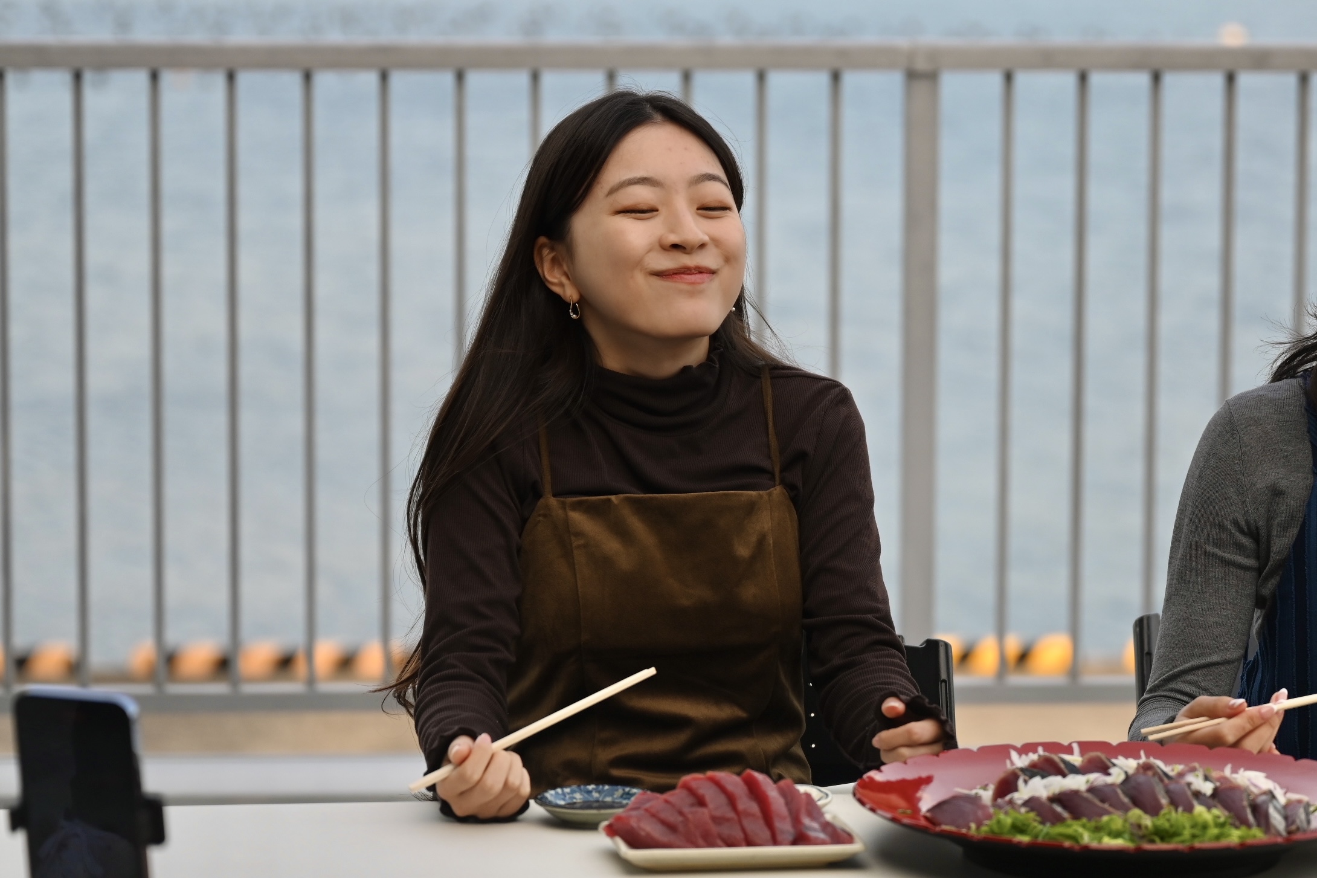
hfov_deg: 28.8
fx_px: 2560
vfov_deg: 19.5
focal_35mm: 70
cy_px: 439
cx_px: 658
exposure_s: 1/800
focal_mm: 70
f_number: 2.8
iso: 160
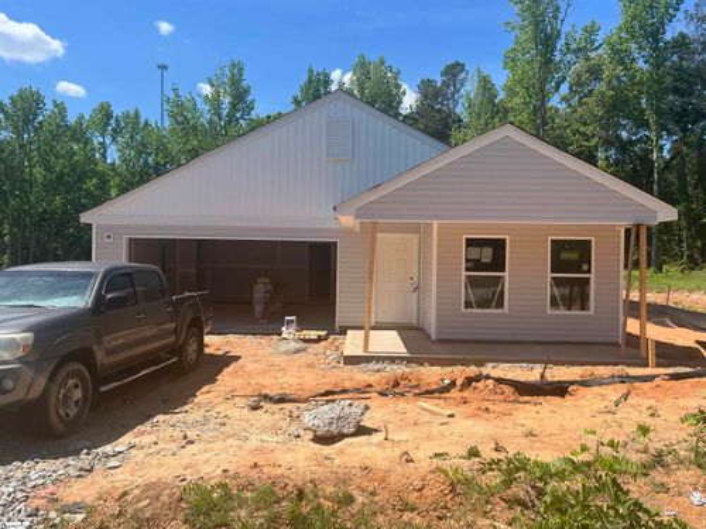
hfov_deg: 67.3
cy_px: 264
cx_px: 353
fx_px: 530
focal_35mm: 26
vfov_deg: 53.1
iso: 50
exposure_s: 1/3521
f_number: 1.6
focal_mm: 5.1
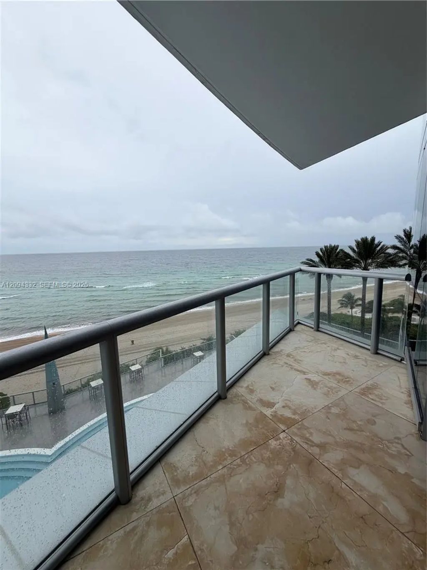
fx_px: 230
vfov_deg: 102.1
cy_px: 285
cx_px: 214
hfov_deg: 85.7
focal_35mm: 14
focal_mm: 2.22
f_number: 2.2
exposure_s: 1/502
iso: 50
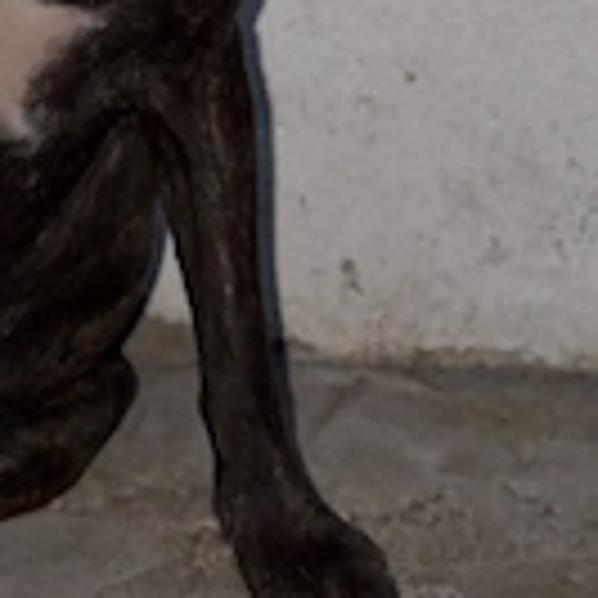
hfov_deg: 13.4
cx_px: -4
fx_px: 2502
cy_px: -144
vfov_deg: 13.2
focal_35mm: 128
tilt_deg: -8.4
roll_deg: +2.1
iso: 50
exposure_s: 1/6
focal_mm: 6.76
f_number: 1.78
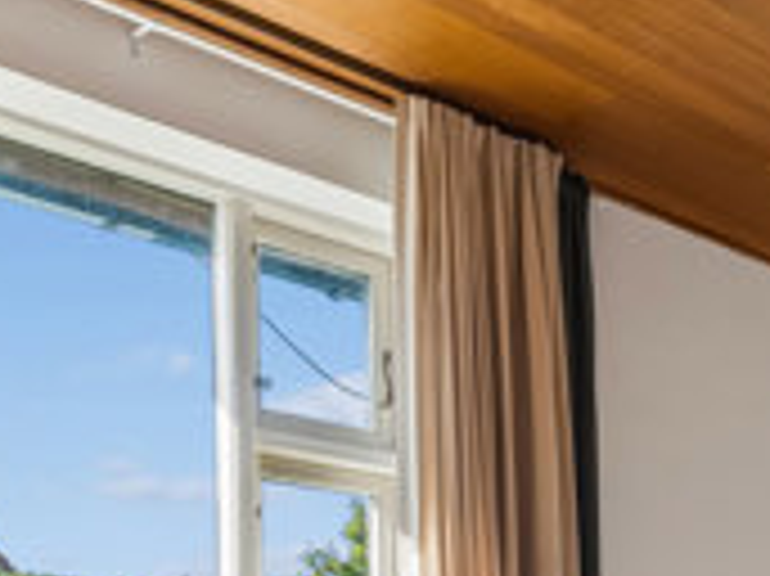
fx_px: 1400
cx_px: 765
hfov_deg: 28.8
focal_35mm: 63
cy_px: 799
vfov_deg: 20.7
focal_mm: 14
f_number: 9
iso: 250
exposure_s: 1/30
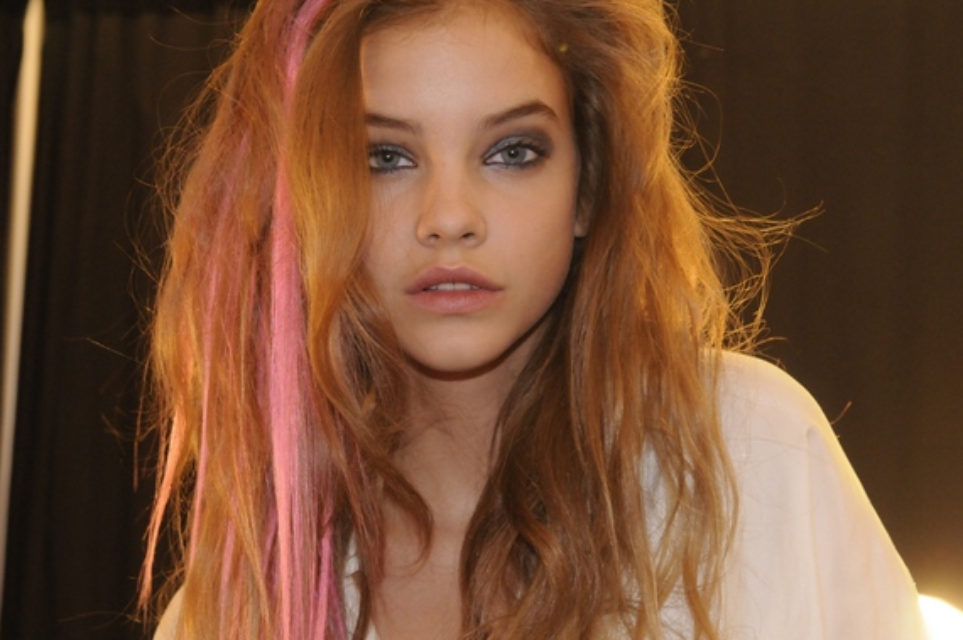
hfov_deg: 28.9
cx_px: 493
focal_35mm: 70
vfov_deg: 19.4
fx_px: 1871
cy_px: 328
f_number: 5.6
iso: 2000
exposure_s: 1/60
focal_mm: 38
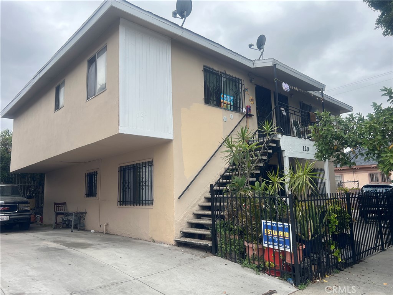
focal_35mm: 26
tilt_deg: +8.8
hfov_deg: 67.3
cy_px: 148
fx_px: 295
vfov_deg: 53.1
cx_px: 196
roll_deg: +1.7
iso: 50
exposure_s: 1/1698
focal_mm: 5.7
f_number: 1.5
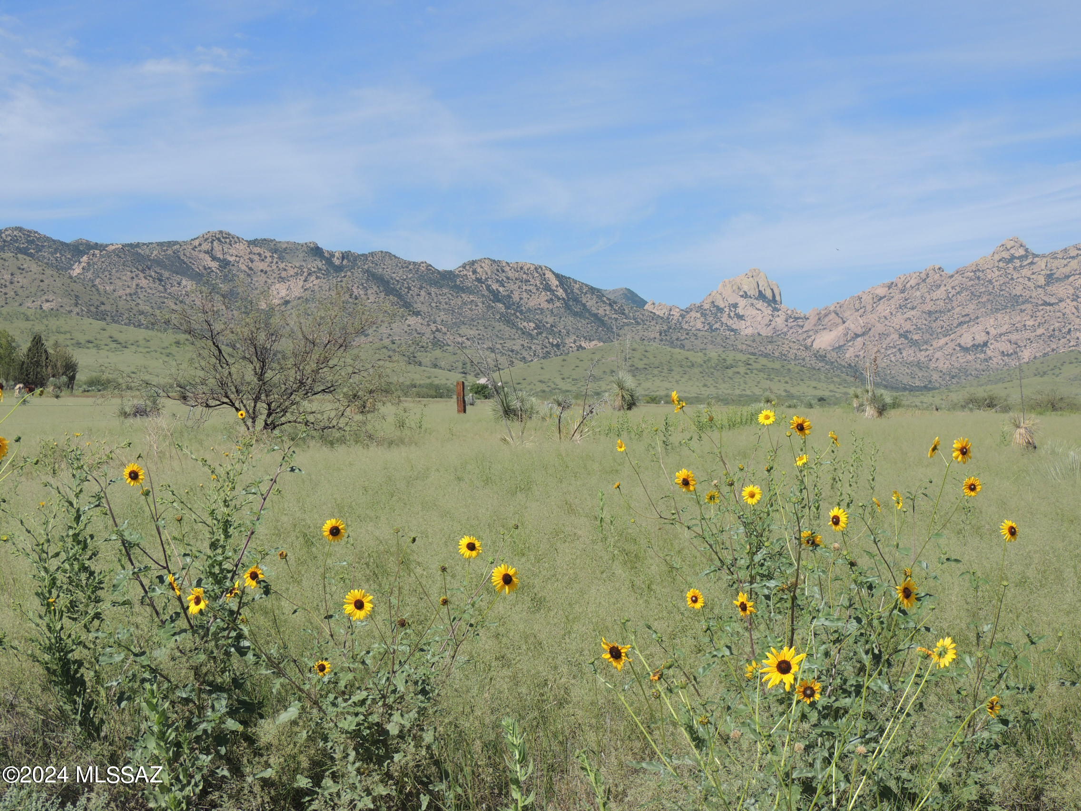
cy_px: 406
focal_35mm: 50
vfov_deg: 29.1
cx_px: 540
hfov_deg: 38.2
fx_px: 1561
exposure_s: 1/1250
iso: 100
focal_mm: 8.9
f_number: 3.6
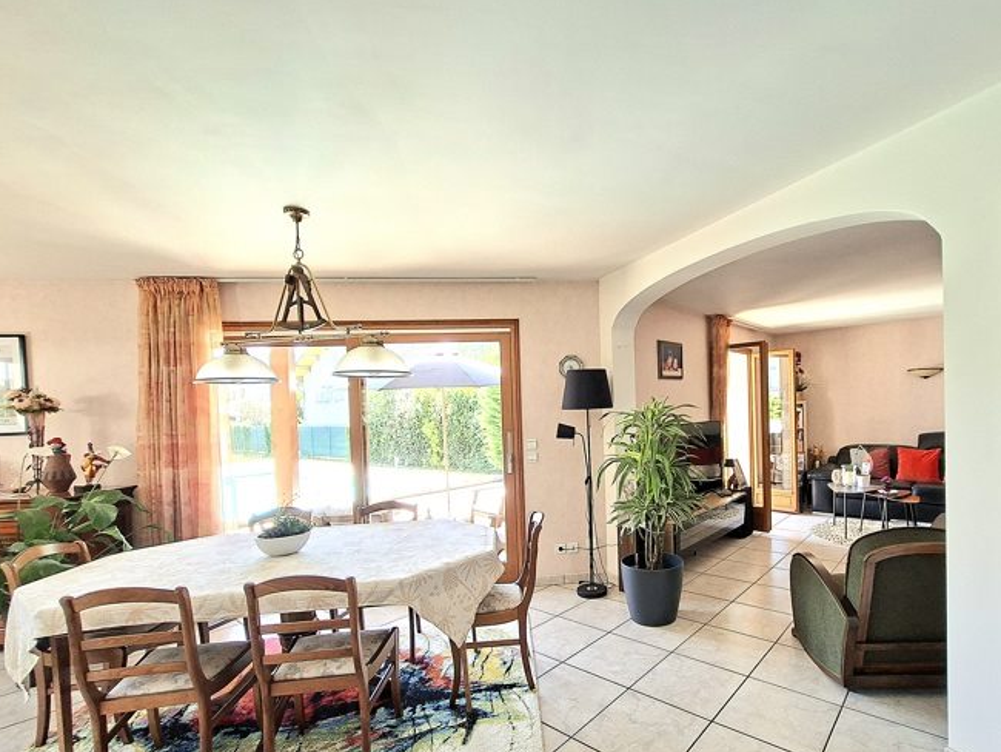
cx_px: 591
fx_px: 463
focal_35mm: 16
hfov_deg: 93.5
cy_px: 431
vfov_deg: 77.7
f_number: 2.2
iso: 80
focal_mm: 1.74
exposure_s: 1/40
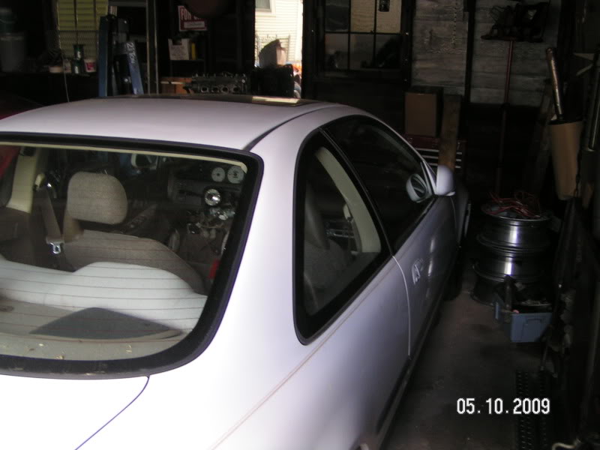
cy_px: 225
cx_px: 300
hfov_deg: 49.0
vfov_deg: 37.7
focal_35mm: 38
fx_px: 659
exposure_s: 1/40
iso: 80
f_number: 2.8
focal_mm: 5.8
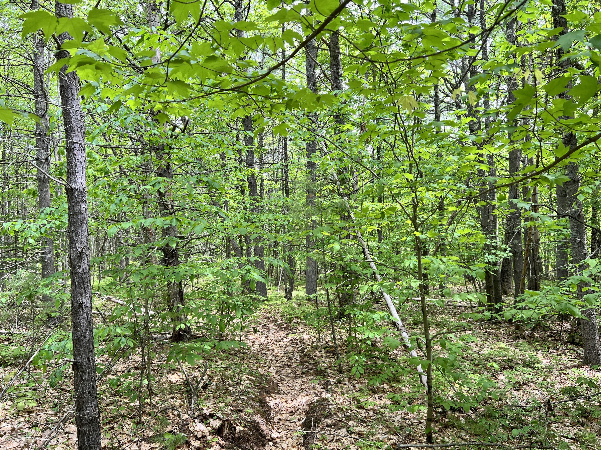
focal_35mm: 26
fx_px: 451
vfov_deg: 53.1
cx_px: 300
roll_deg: +1.5
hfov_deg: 67.3
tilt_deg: +3.3
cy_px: 225
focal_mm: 5.7
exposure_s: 1/217
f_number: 1.5
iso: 40
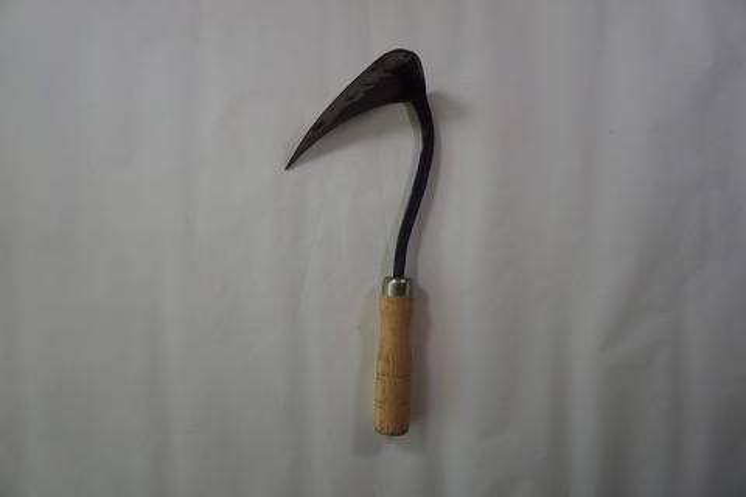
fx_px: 497
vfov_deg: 53.1
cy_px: 248
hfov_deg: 73.7
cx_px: 373
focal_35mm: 24
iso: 125
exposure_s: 1/160
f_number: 4.5
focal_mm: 16
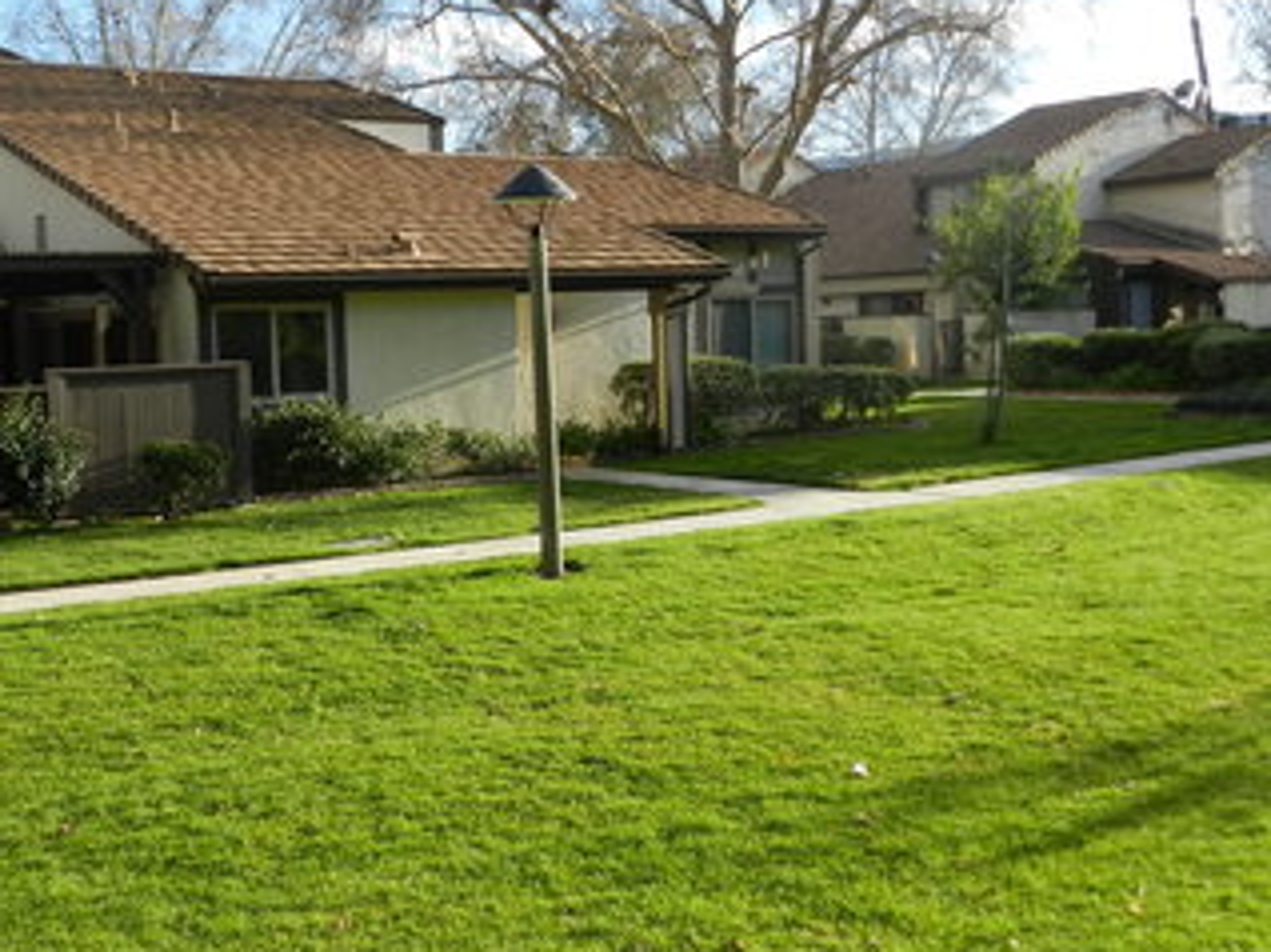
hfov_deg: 43.5
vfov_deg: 33.5
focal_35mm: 43
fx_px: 1578
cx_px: 466
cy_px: 396
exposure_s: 1/640
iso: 160
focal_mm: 5.6
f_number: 3.7
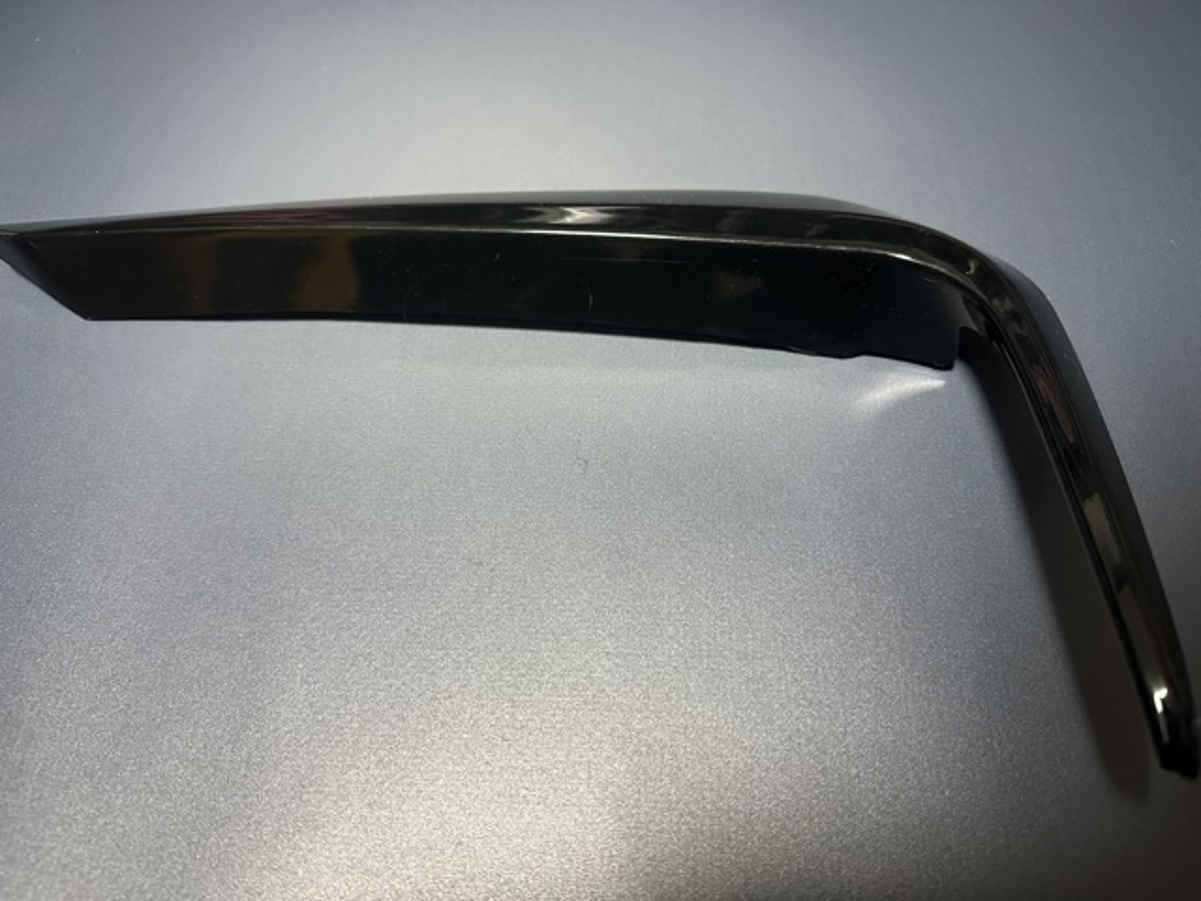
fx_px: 833
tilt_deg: -60.3
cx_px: 600
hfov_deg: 71.6
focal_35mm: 24
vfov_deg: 56.8
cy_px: 450
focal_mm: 6.86
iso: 400
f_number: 1.78
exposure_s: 1/60
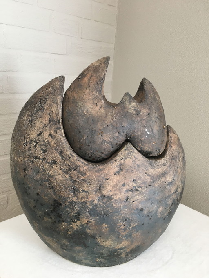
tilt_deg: -15.1
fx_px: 234
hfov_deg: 48.2
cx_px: 104
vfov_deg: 61.7
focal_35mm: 29
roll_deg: -2.9
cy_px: 139
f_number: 2.2
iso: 32
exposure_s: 1/33
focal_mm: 4.15
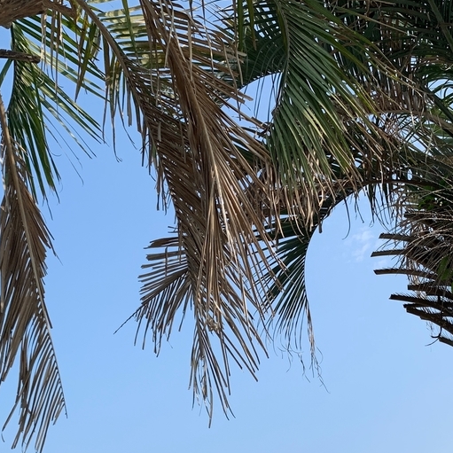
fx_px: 800
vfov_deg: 30.9
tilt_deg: +16.8
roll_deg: +1.5
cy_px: 355
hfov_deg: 31.6
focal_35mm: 54
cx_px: 269
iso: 25
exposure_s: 1/2481
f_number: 1.8
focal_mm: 4.25
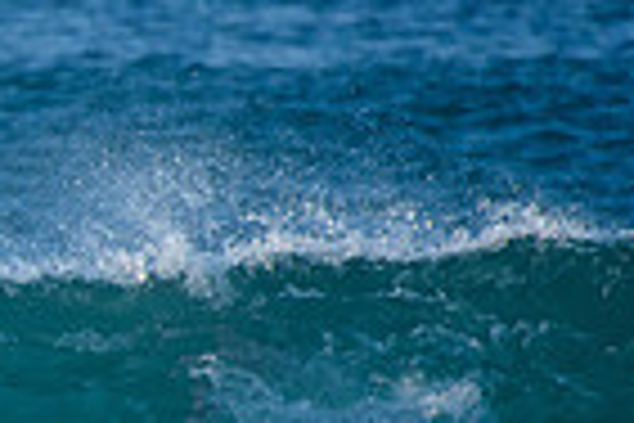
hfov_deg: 0.9
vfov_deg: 0.6
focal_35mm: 2220
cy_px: 465
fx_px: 39094
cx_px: -653
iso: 500
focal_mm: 500
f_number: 5.6
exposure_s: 1/2000
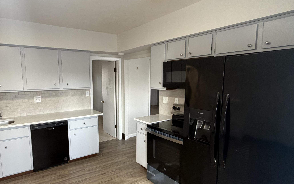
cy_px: 101
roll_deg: +1.0
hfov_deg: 78.9
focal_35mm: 22
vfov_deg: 55.0
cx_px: 121
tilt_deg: -5.8
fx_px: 176
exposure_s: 1/60
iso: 320
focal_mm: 2.22
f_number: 2.2
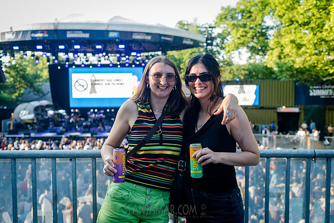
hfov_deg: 54.4
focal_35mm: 35
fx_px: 325
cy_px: 112
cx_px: 167
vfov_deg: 37.9
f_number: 3.5
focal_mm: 35
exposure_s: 1/250
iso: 320
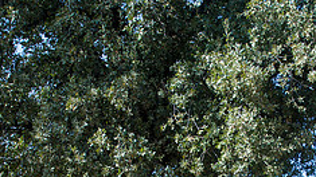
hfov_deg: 33.5
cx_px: 212
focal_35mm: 62
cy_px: 245
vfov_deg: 17.8
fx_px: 519
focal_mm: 24
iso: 100
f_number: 2.8
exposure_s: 1/800
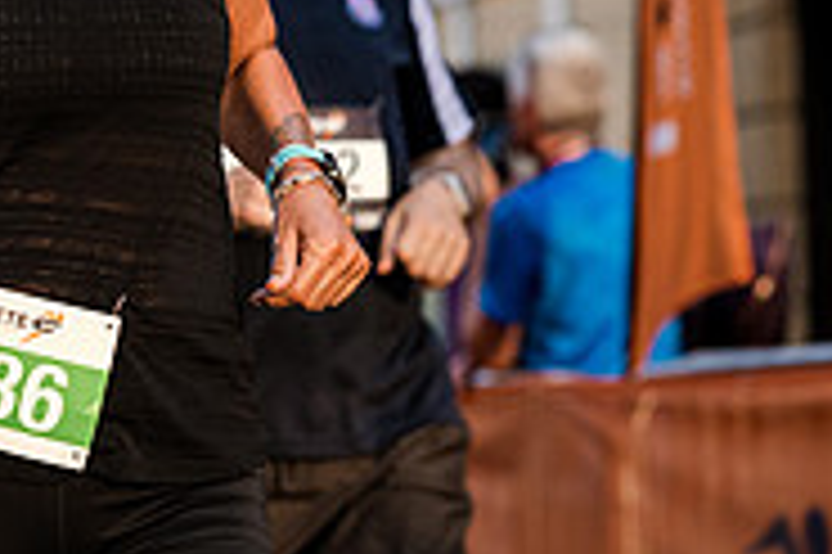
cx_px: 92
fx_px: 6835
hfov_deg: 7.0
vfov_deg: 4.6
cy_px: -6
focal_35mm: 296
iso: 640
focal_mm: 85
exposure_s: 1/2000
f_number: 2.8
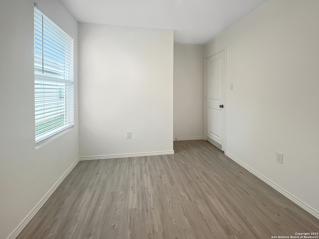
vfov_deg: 89.9
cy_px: 120
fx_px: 120
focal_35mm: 13
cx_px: 160
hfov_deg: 106.2
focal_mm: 1.57
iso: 50
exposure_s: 1/60
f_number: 1.8
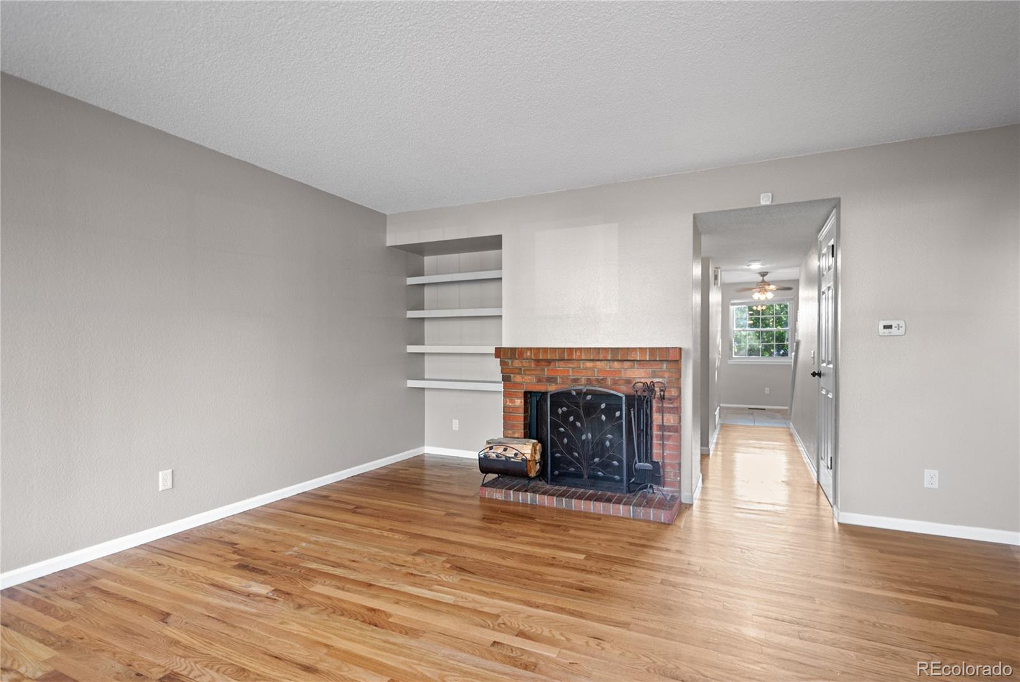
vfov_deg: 72.2
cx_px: 510
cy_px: 341
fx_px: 468
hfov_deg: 94.9
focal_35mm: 16
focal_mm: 11
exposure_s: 1/3
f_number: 3.8
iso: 200
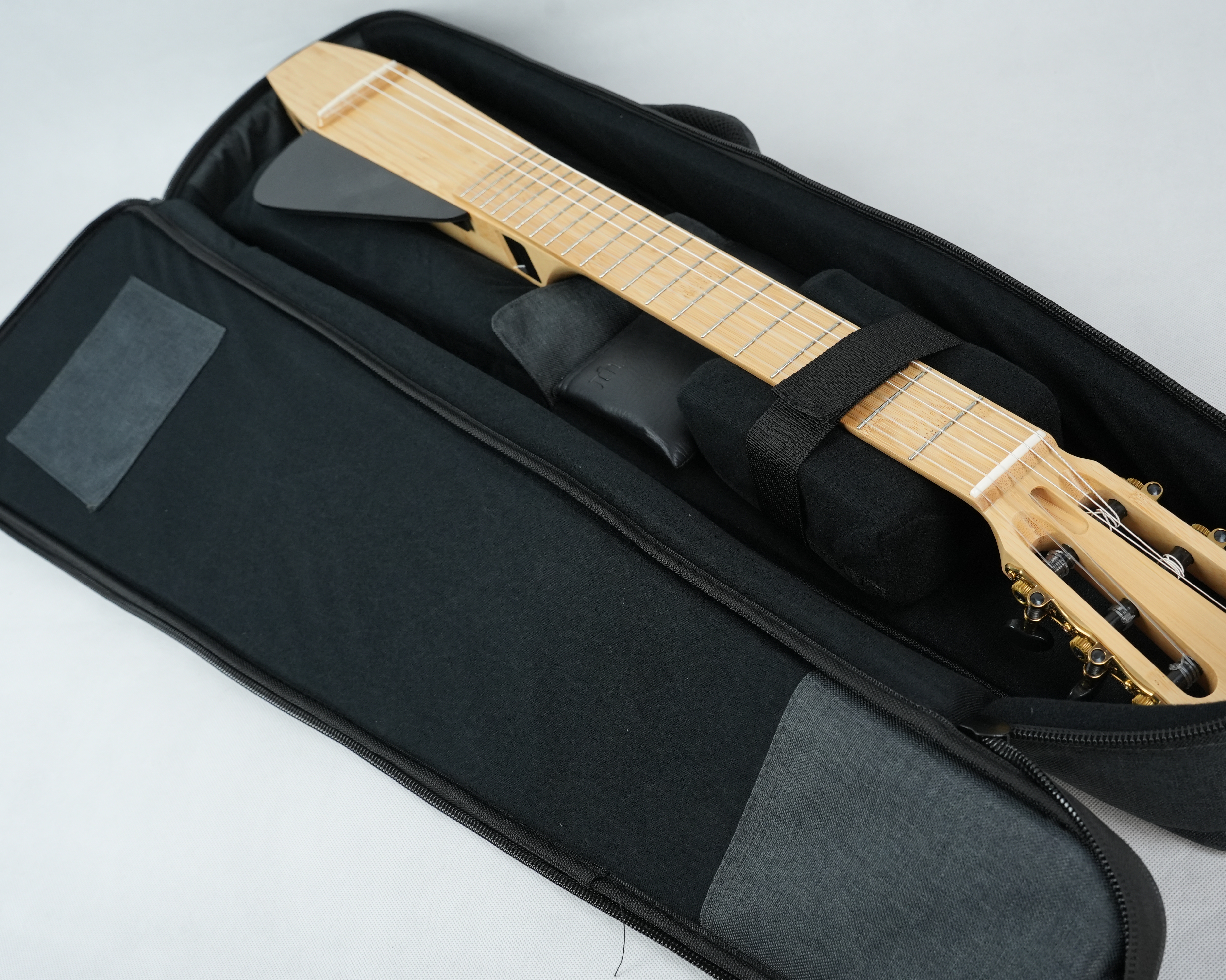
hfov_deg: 48.7
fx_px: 1343
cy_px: 550
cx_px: 746
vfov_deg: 40.1
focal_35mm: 37
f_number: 7.1
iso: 1250
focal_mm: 28
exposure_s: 1/125
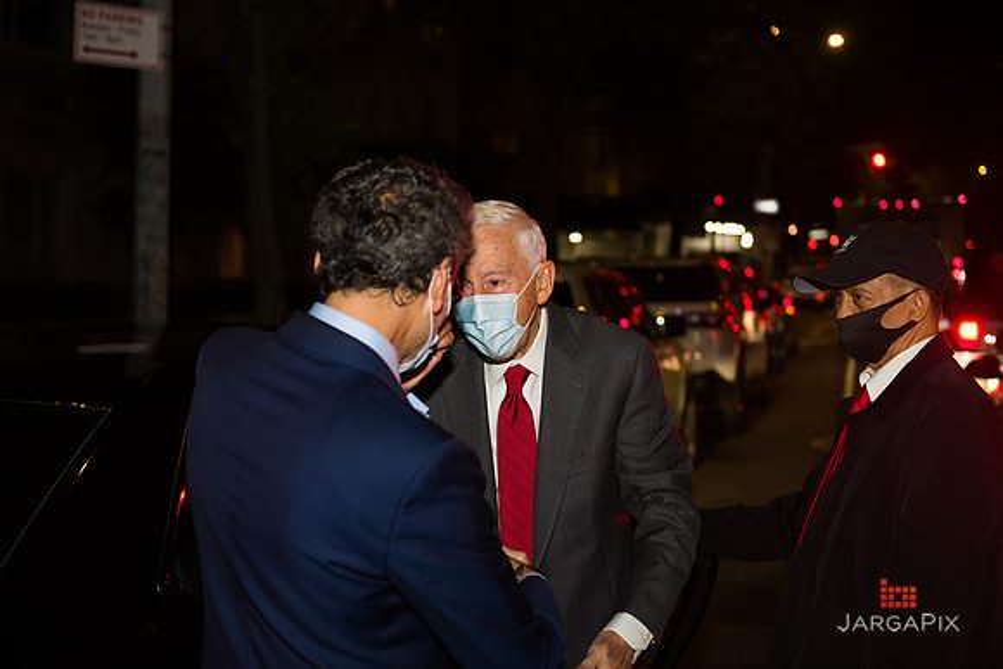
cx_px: 502
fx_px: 1449
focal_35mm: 52
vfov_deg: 26.0
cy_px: 334
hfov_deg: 38.2
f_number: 3.2
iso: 1000
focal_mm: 52
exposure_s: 1/125
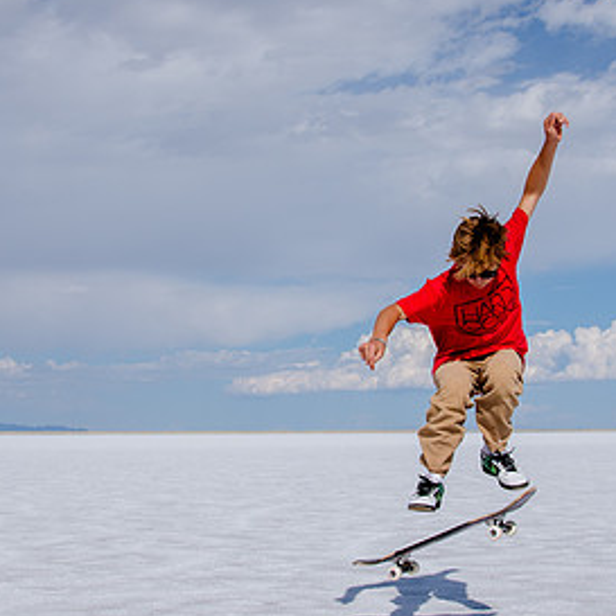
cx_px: 277
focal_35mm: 65
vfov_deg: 26.5
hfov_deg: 26.5
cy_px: 286
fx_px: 1309
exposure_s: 1/1250
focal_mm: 30
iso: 250
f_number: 10
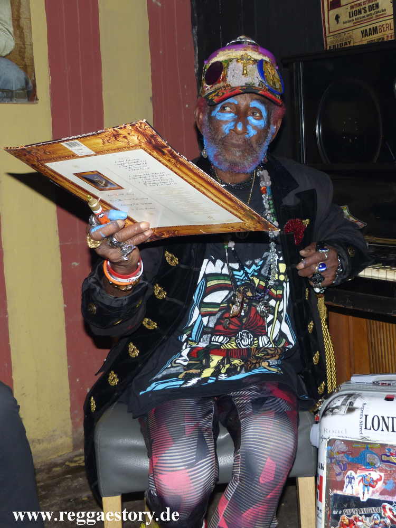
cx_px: 198
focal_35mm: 36
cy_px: 264
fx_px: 549
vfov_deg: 51.4
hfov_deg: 39.7
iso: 100
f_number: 2.8
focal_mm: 6.4
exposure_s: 1/60
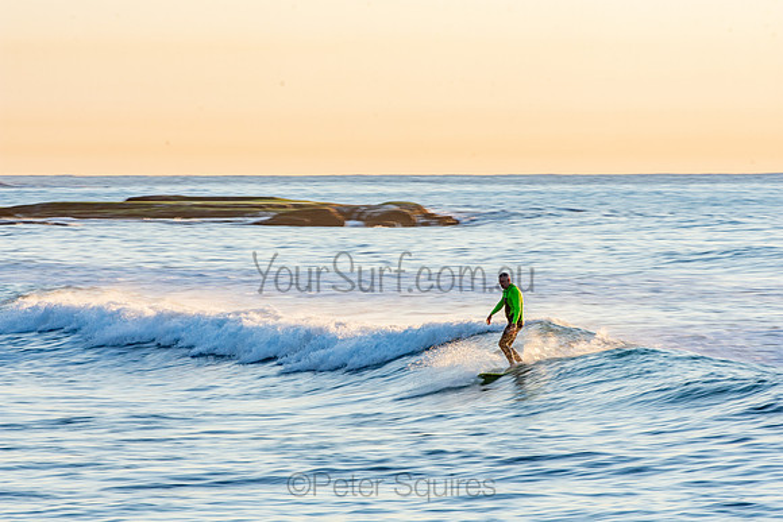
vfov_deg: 4.6
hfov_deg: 6.9
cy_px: 261
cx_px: 392
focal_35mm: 300
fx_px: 6526
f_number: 16
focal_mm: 200
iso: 100
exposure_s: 1/40
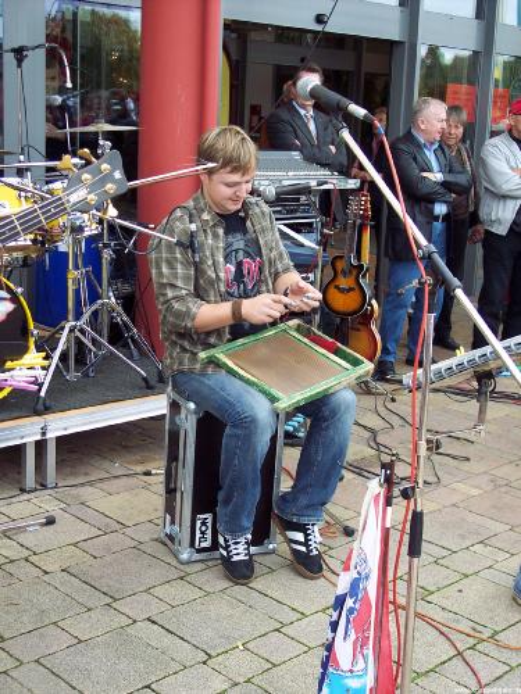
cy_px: 347
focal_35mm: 52
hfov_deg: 28.0
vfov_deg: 36.8
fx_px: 1044
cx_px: 260
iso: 100
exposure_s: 1/90
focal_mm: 10.7
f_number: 4
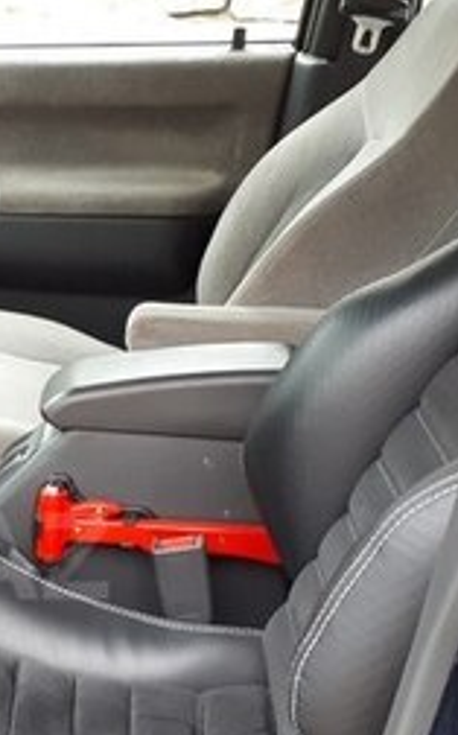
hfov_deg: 16.1
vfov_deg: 27.1
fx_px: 1501
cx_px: -190
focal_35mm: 75
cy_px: 556
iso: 80
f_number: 1.9
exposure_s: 1/33
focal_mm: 3.6
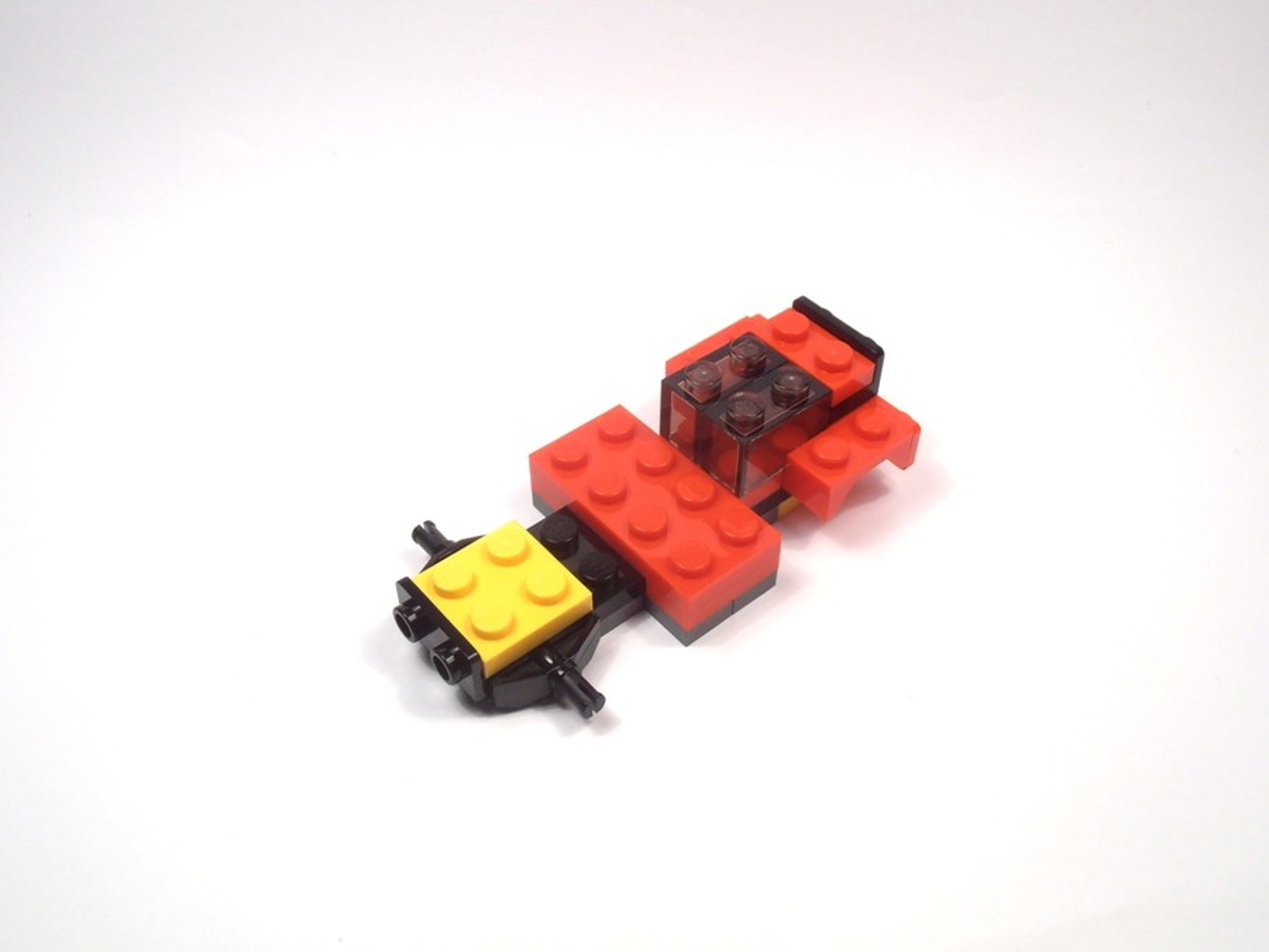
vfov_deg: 38.7
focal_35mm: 37
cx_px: 634
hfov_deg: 50.1
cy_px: 476
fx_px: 1356
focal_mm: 6.61
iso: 80
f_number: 3.9
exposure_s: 1/125
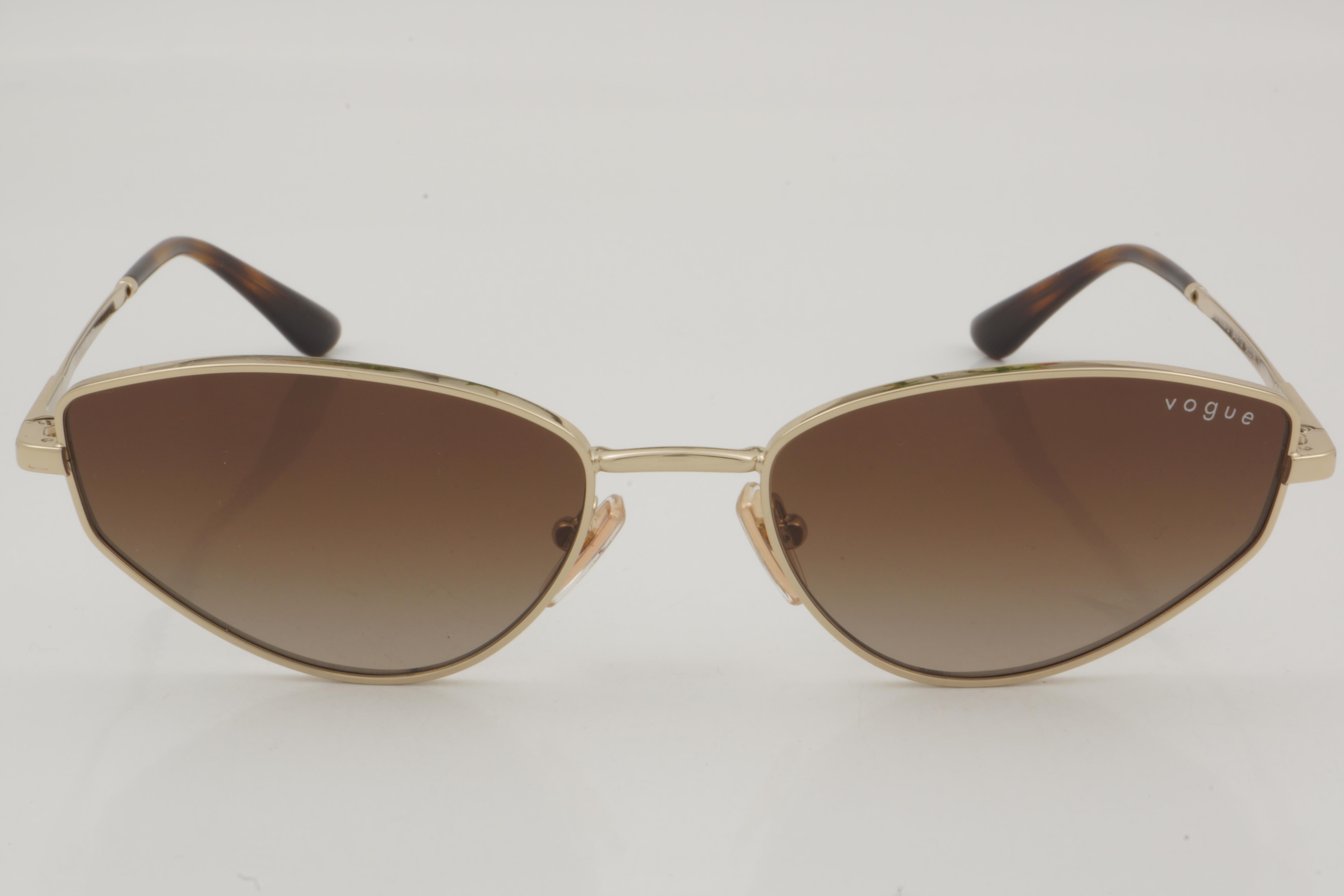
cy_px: 448
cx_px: 672
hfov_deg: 24.6
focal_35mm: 82
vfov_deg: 16.6
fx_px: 3080
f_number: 32
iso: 100
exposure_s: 1/3
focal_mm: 55
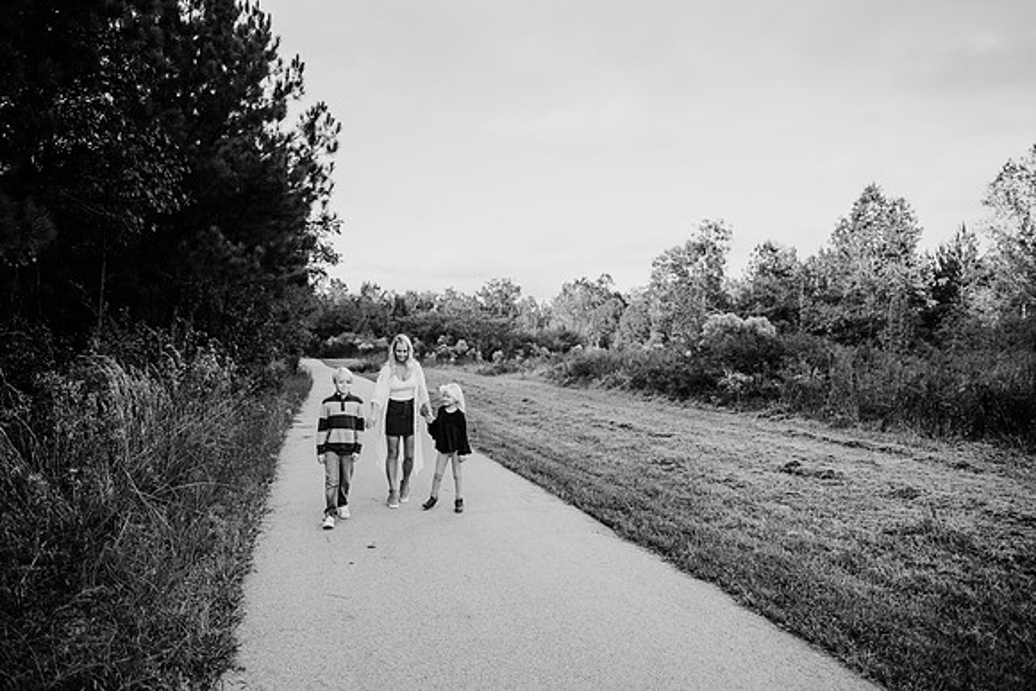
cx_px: 518
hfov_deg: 73.7
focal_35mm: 24
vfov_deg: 53.2
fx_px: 691
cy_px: 346
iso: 250
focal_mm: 24
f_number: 2.5
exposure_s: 1/1250
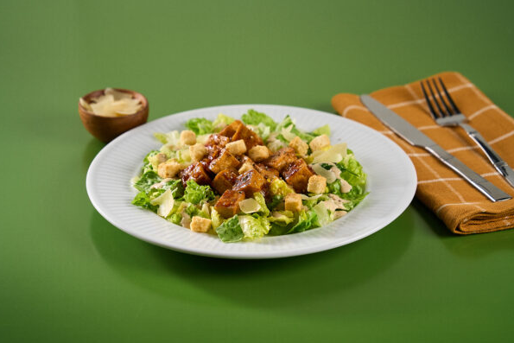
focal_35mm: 121
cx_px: 256
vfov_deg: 11.3
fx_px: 1728
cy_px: 172
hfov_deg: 16.9
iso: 500
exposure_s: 1/200
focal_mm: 120
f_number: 5
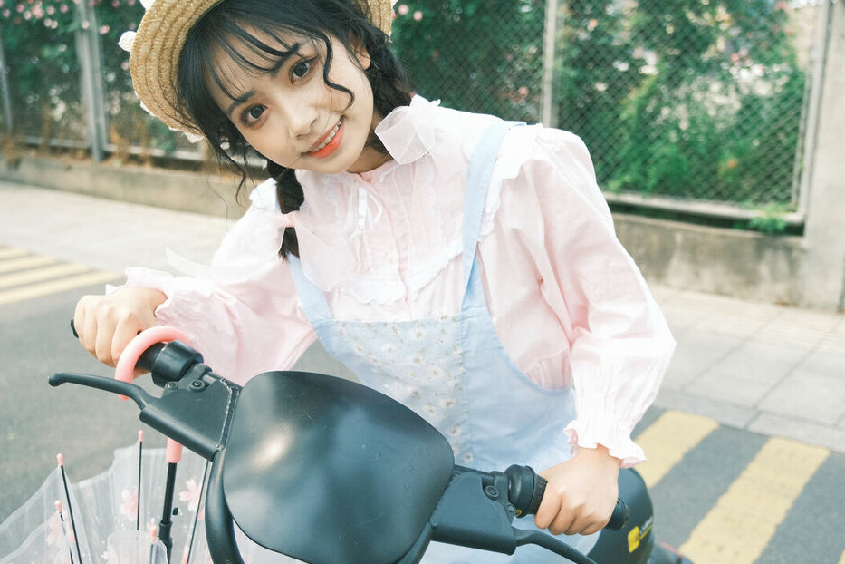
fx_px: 845
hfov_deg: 53.1
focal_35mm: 36
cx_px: 416
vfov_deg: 36.9
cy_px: 280
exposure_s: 1/500
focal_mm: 21.3
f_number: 2.8
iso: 160
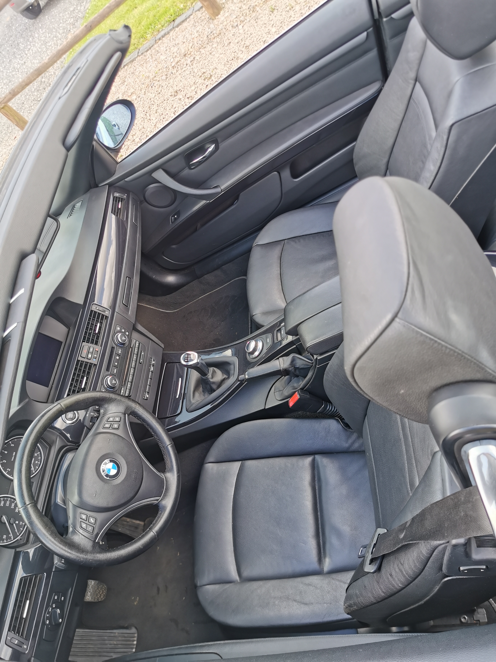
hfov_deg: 51.4
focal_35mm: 27
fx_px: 516
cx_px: 248
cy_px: 331
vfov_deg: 65.3
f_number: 1.6
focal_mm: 5.56
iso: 50
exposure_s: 1/342
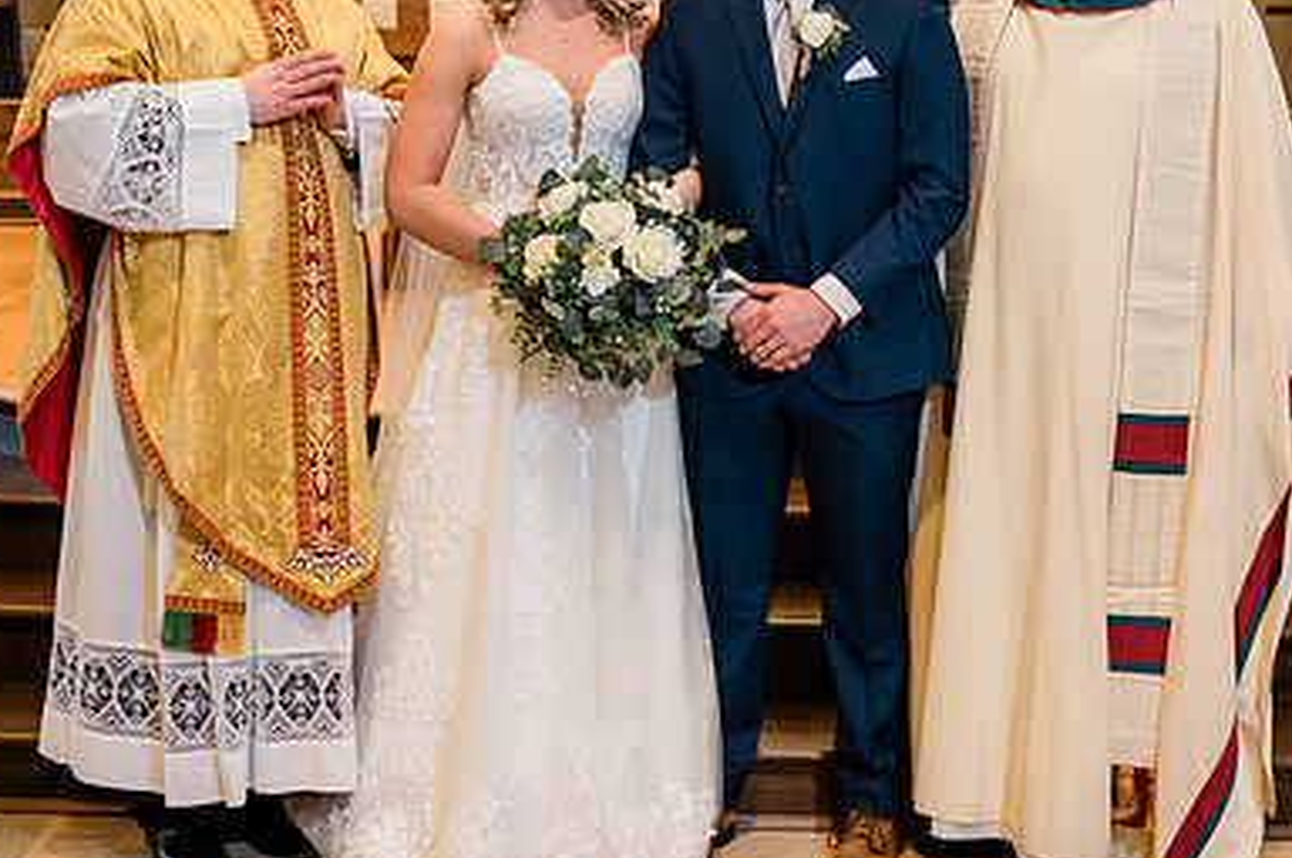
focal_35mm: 66
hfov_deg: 30.5
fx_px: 2366
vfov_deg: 20.5
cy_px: 306
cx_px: 548
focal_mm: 39
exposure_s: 1/200
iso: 1600
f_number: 5
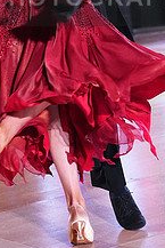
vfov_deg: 10.9
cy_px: -11
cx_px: 60
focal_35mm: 187
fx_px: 1283
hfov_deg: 7.4
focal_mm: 70
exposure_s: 1/400
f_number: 4
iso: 10000
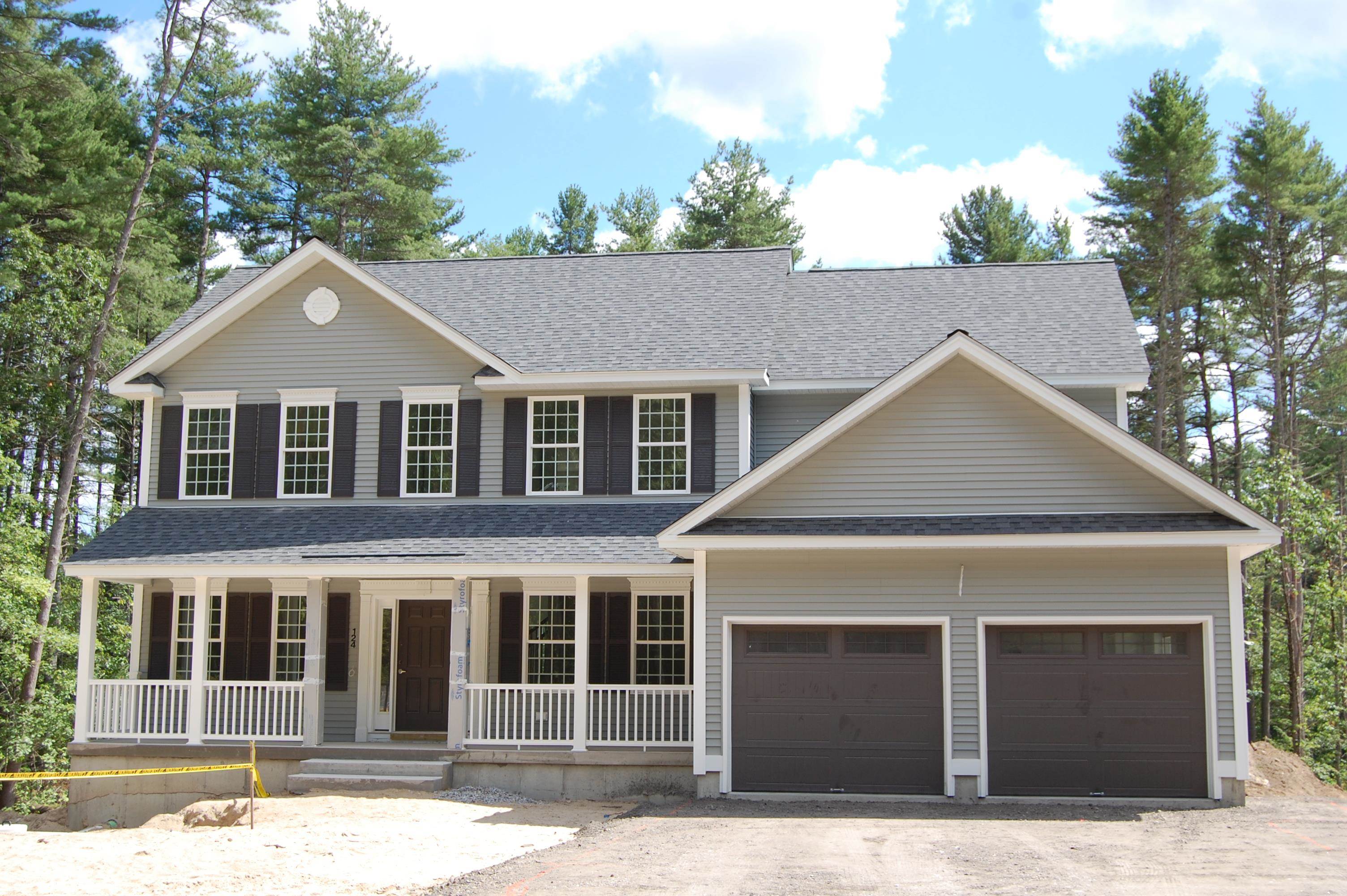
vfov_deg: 31.8
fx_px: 1570
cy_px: 448
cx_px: 674
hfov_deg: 46.4
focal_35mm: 42
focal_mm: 28
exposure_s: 1/250
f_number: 8
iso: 200
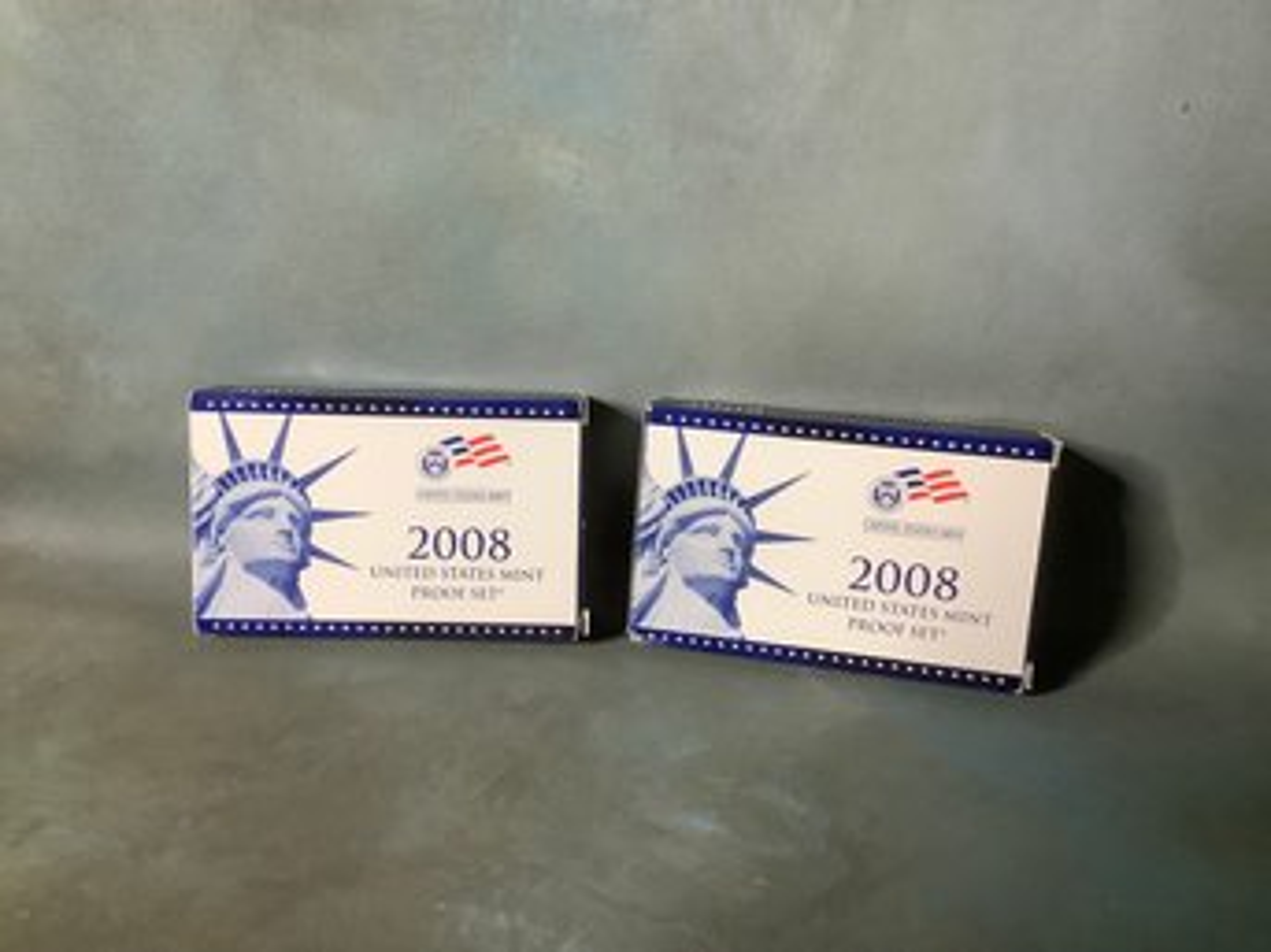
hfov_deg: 58.4
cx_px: 636
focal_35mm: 31
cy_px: 476
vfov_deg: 45.4
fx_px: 1138
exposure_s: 1/50
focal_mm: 3.3
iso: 250
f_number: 2.4
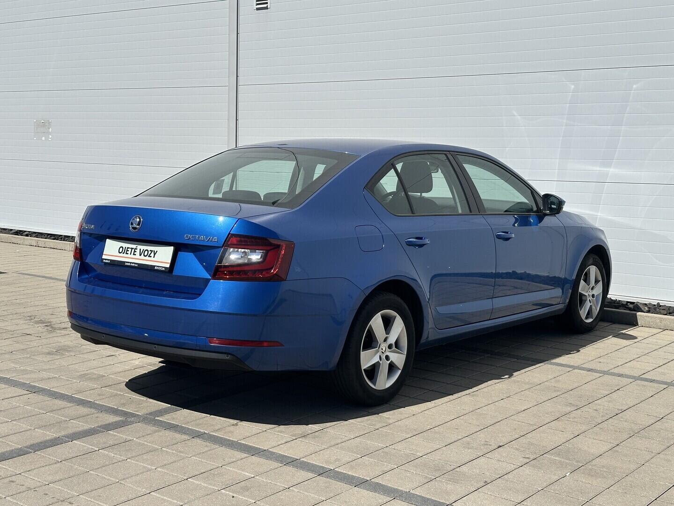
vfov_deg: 30.3
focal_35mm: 48
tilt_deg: -6.7
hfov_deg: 39.7
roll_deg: -1.4
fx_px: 935
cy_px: 253
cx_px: 337
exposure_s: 1/7092
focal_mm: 6.86
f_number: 1.78
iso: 64
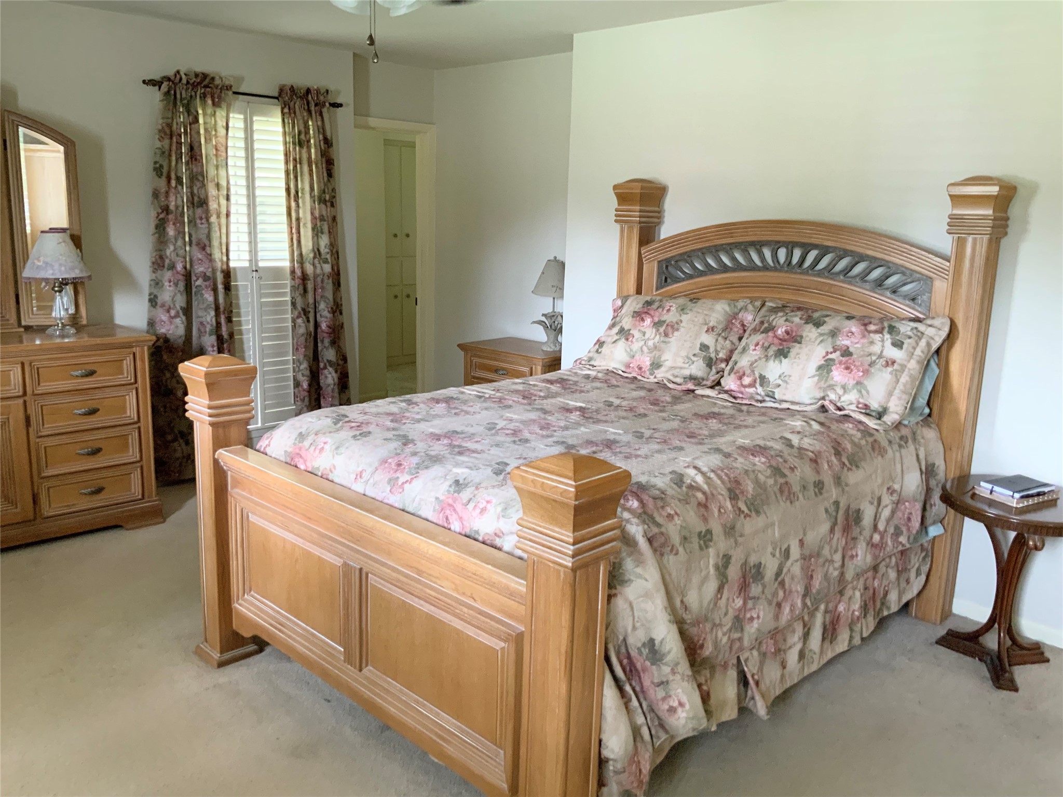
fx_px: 891
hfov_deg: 61.7
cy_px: 398
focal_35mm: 29
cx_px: 532
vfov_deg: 48.2
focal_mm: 3
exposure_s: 1/60
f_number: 1.8
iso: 250
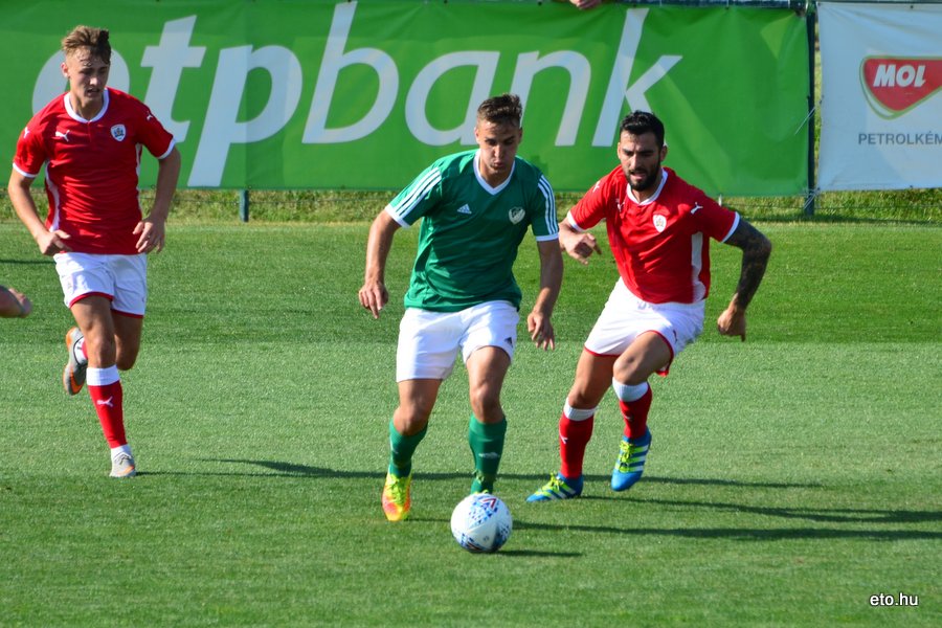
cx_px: 471
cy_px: 314
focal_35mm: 450
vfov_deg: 3.1
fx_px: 11774
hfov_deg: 4.6
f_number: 5.6
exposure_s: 1/800
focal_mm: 300
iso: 320
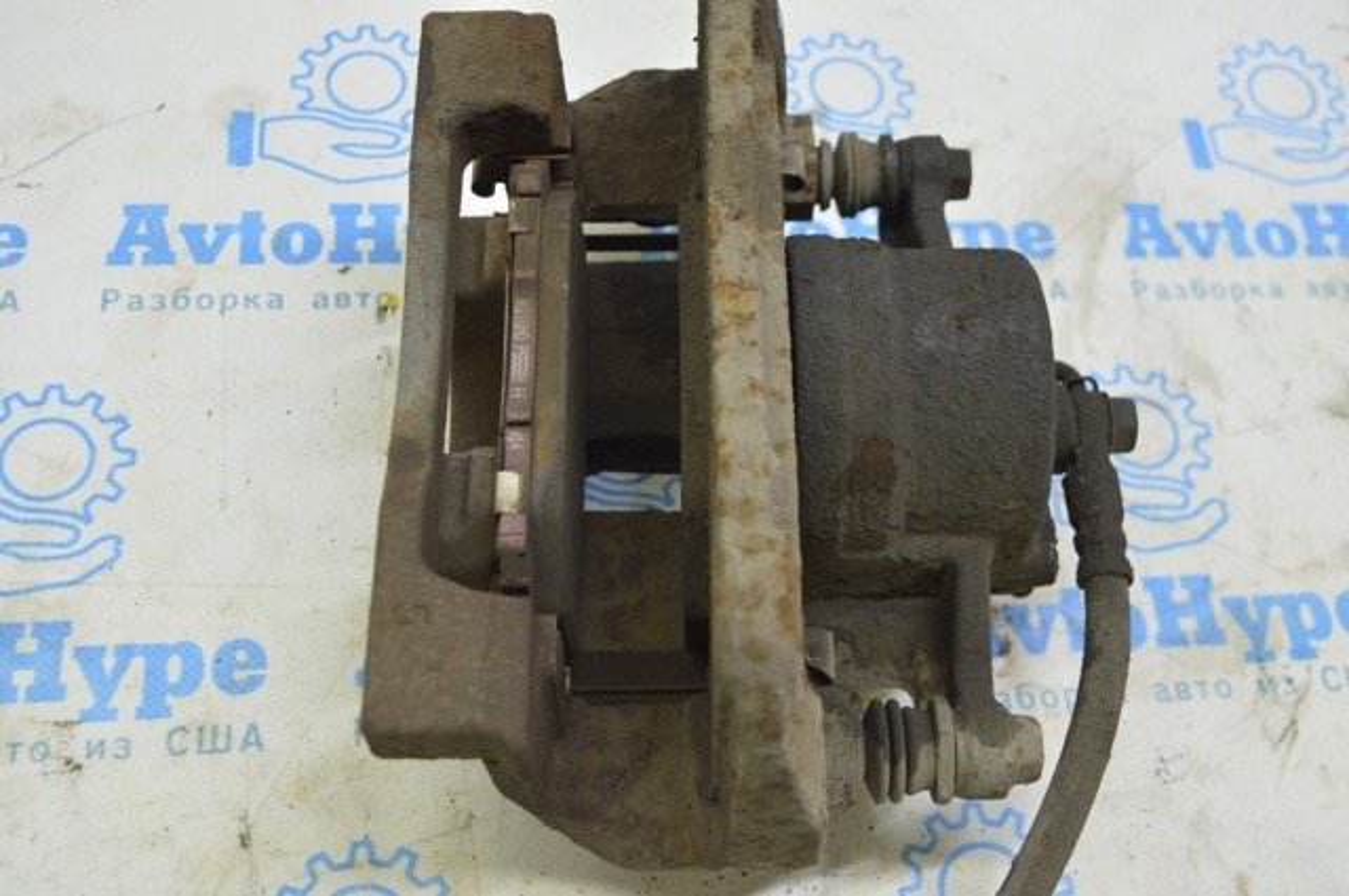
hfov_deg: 48.0
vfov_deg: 32.9
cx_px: 674
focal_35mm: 40
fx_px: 1516
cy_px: 448
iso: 400
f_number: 5.6
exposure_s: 1/20
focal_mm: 27
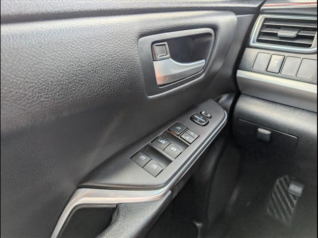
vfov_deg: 56.8
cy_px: 119
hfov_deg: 71.6
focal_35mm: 24
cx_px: 159
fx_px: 220
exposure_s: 1/278
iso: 19
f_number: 1.68
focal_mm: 6.9
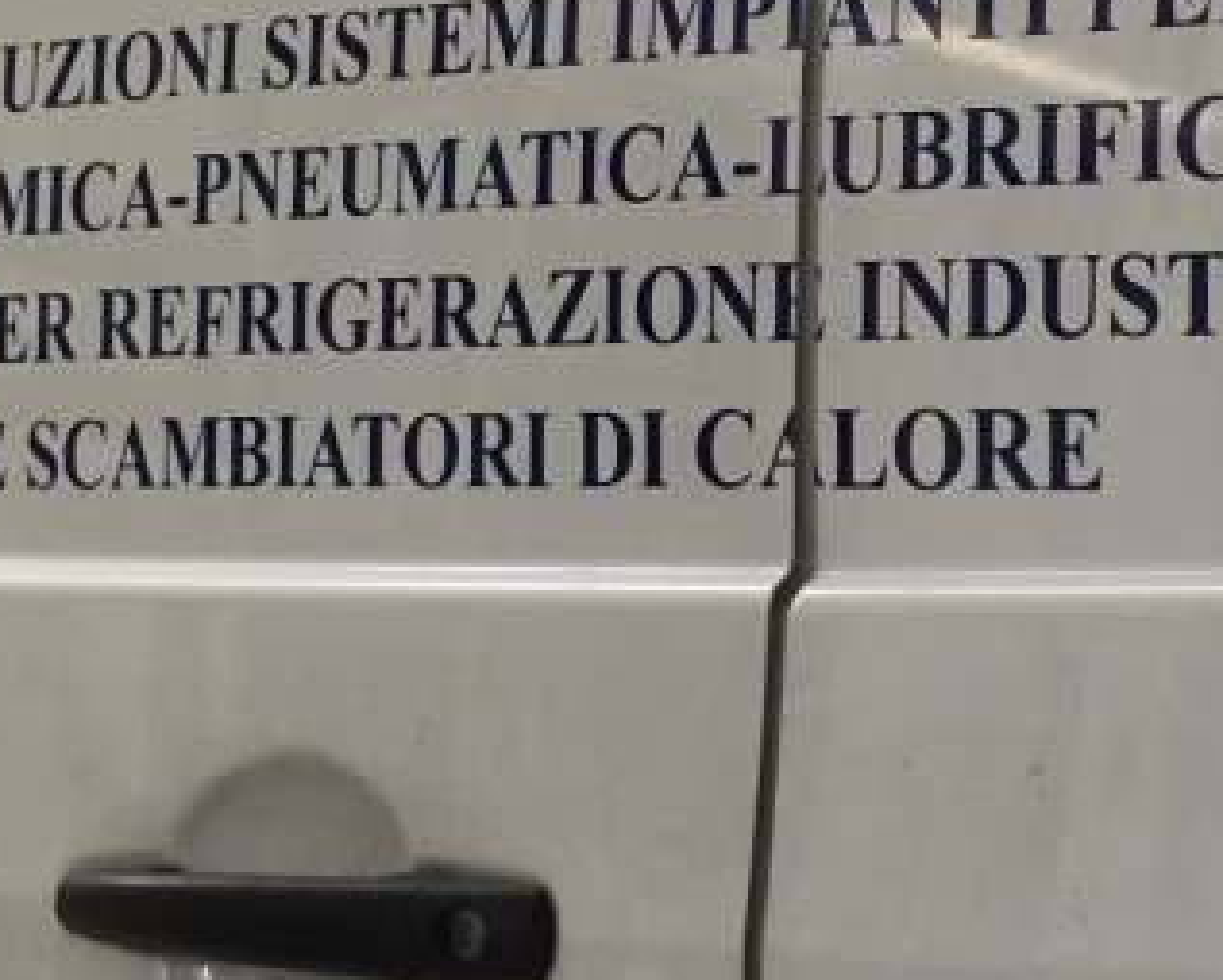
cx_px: 1065
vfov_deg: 14.4
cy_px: 374
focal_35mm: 107
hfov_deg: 17.7
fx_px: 3875
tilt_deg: -4.8
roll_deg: +4.9
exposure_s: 1/33
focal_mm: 4.15
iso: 125
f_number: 2.2
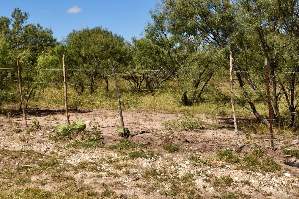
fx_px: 390
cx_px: 67
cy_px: 53
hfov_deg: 40.5
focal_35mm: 47
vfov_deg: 28.3
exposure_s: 1/200
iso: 100
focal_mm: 20
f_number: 13
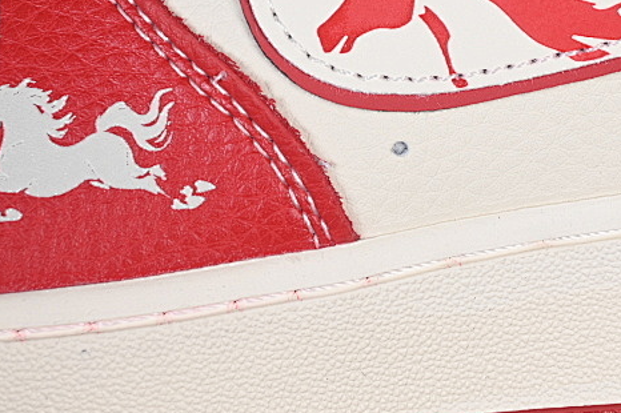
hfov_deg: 11.8
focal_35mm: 174
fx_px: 2999
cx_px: 524
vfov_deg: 7.9
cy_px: 37
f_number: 7.1
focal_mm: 50
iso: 160
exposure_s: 1/80
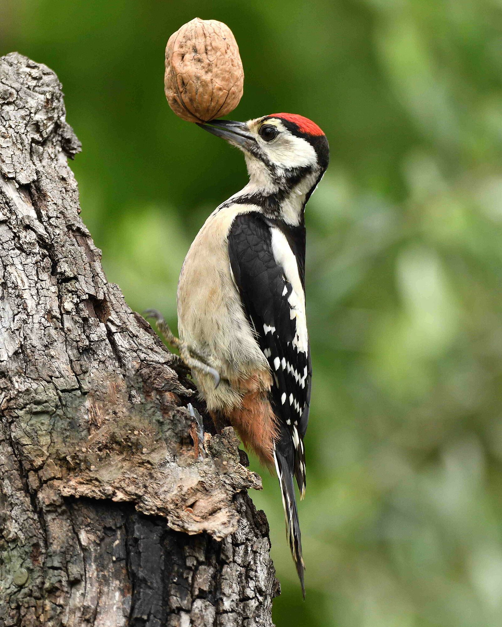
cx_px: 251
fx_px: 18847
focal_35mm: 1015
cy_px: 273
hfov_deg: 1.5
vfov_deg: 1.9
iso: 1000
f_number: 8
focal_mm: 600
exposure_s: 1/1250
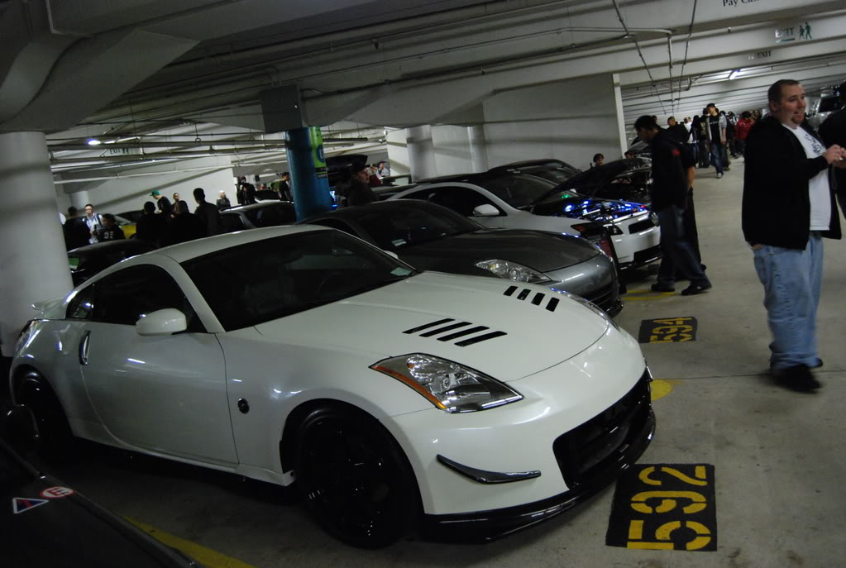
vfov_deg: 43.8
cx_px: 423
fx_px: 707
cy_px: 284
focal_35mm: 30
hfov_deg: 61.8
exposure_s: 1/10
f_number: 3.8
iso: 1600
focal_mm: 20
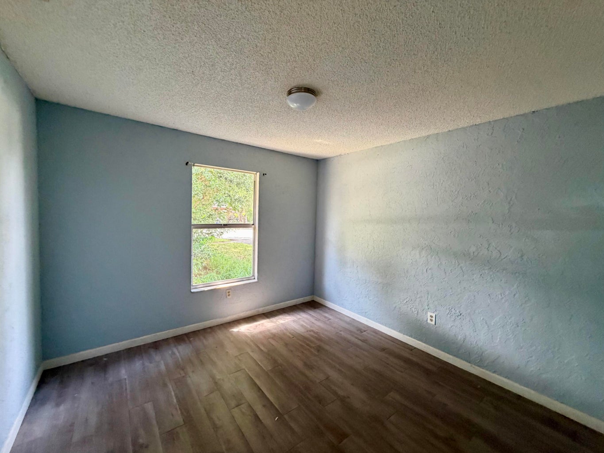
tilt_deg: -2.5
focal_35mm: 14
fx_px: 244
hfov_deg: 102.1
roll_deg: -2.7
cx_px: 302
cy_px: 226
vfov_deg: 85.7
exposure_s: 1/63
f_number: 2.2
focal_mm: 2.22
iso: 320
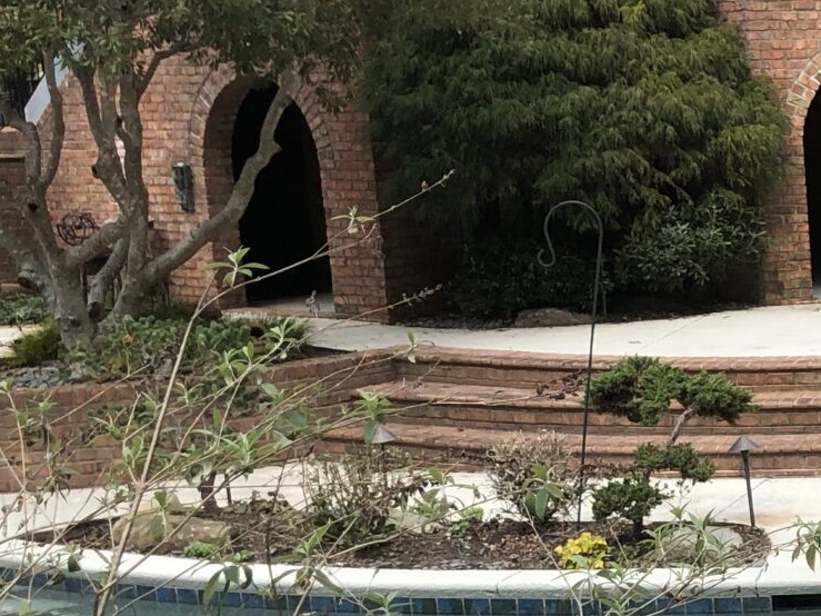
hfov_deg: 18.5
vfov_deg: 15.1
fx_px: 2300
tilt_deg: -13.2
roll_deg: +0.9
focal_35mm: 97
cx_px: 1135
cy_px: 567
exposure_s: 1/545
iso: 20
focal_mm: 3.99
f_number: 1.8
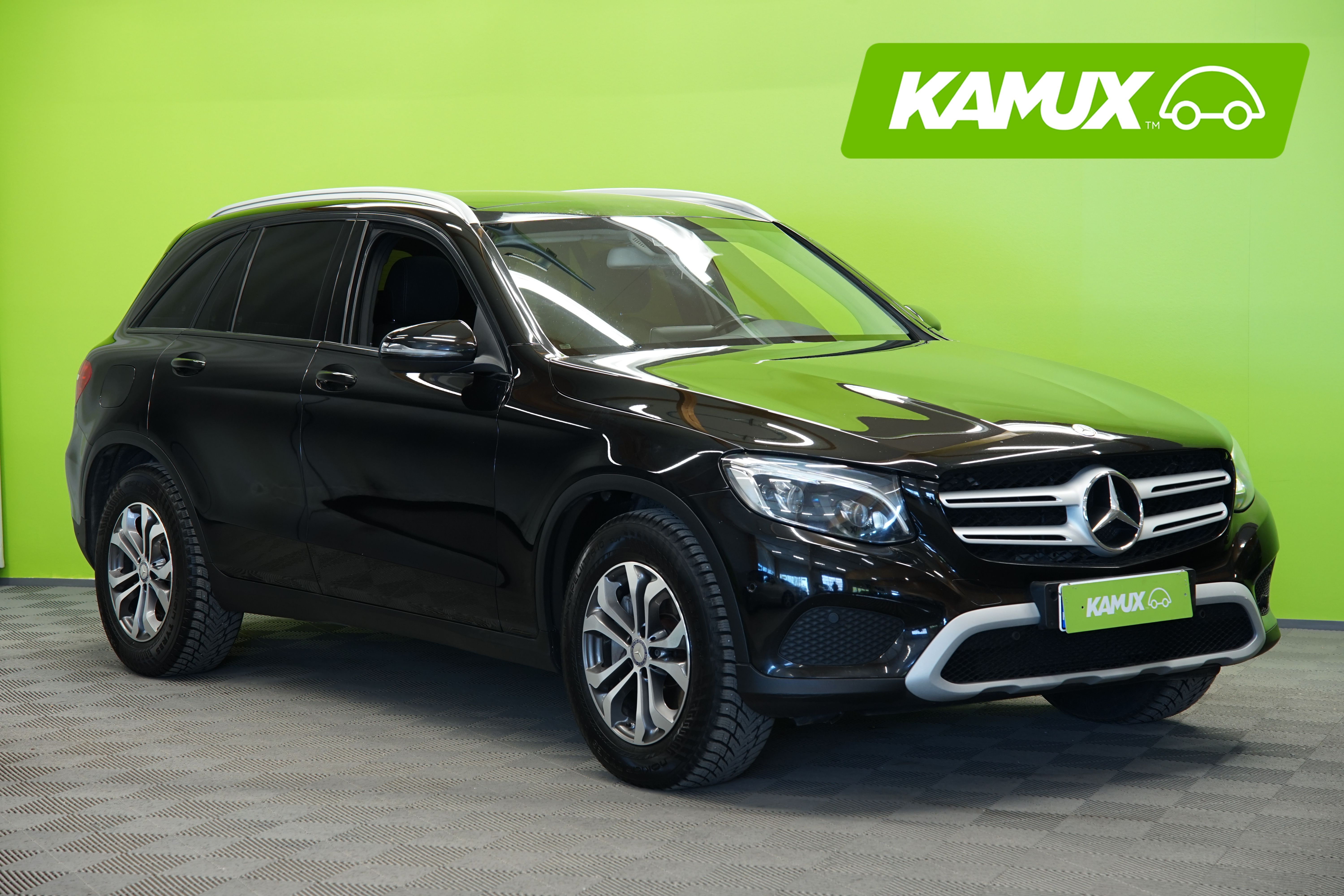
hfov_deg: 27.3
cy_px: 448
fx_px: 2762
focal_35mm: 74
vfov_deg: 18.4
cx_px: 672
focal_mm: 74
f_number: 5.6
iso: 500
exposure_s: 1/15
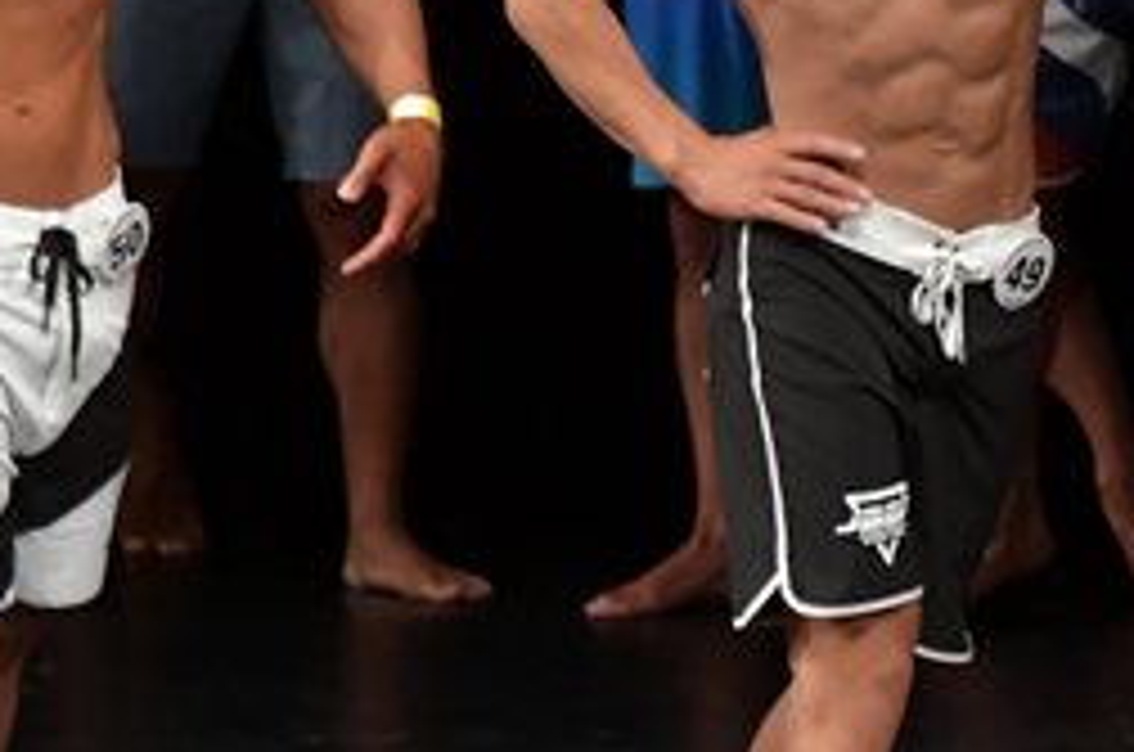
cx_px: 1442
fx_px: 26158
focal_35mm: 832
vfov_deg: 1.6
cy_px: 270
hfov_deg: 2.5
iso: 3200
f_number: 5.6
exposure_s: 1/400
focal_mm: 180
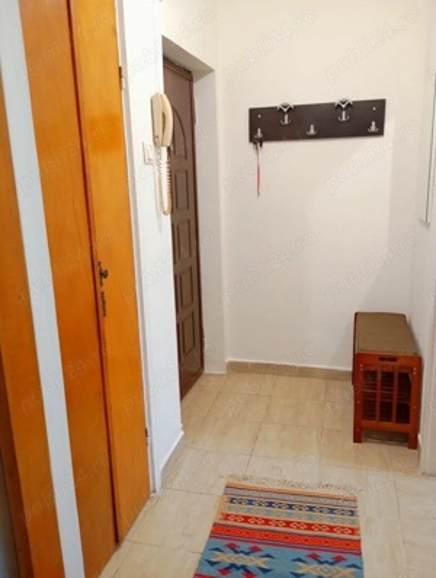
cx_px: 218
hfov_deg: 49.9
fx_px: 469
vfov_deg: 63.4
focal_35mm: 28
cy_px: 289
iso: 1419
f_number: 1.8
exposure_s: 1/33.3
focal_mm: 4.27
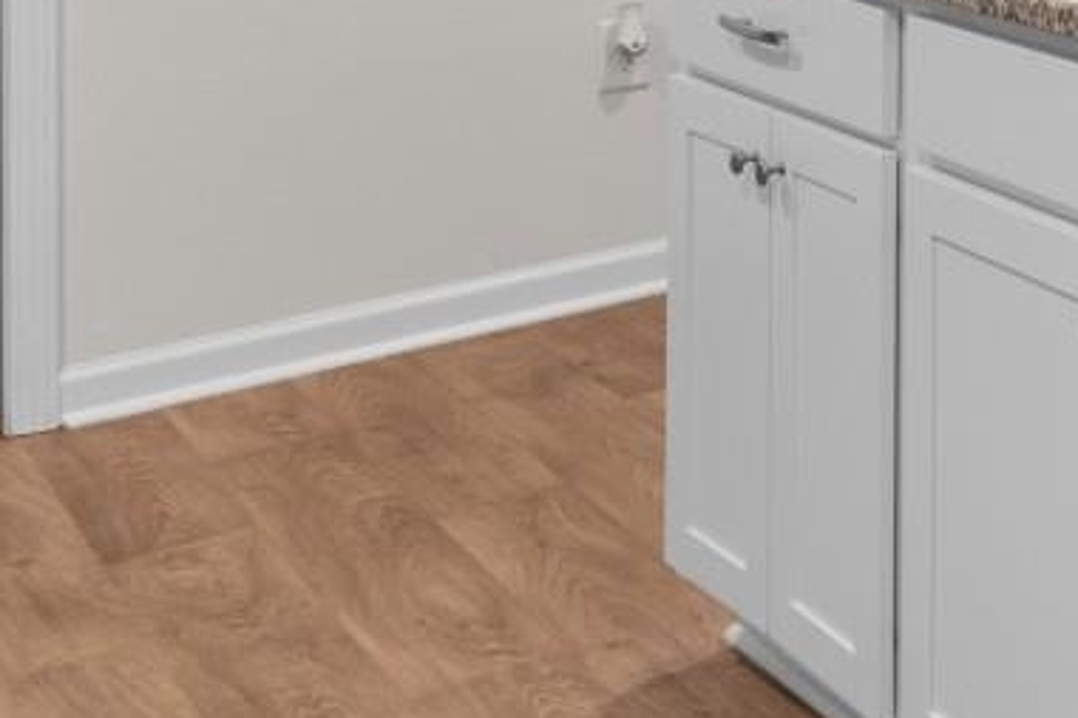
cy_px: -417
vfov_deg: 18.4
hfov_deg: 22.6
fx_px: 1916
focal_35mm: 64
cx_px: 1793
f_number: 4.5
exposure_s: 1/2
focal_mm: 10
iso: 100
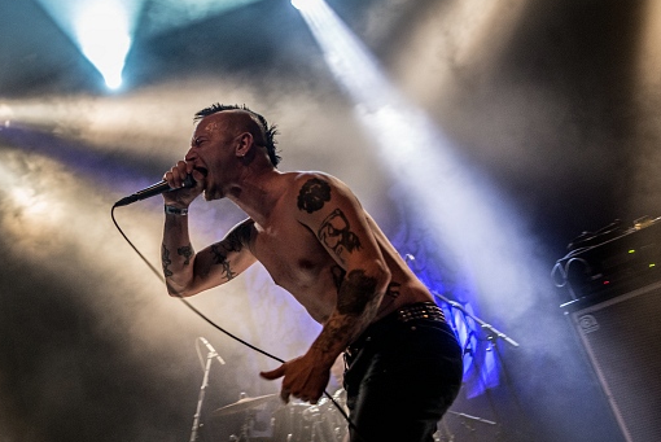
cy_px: 292
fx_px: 882
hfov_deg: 40.5
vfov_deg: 28.0
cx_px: 209
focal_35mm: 48
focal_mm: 34
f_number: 2.8
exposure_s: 1/80
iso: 2000
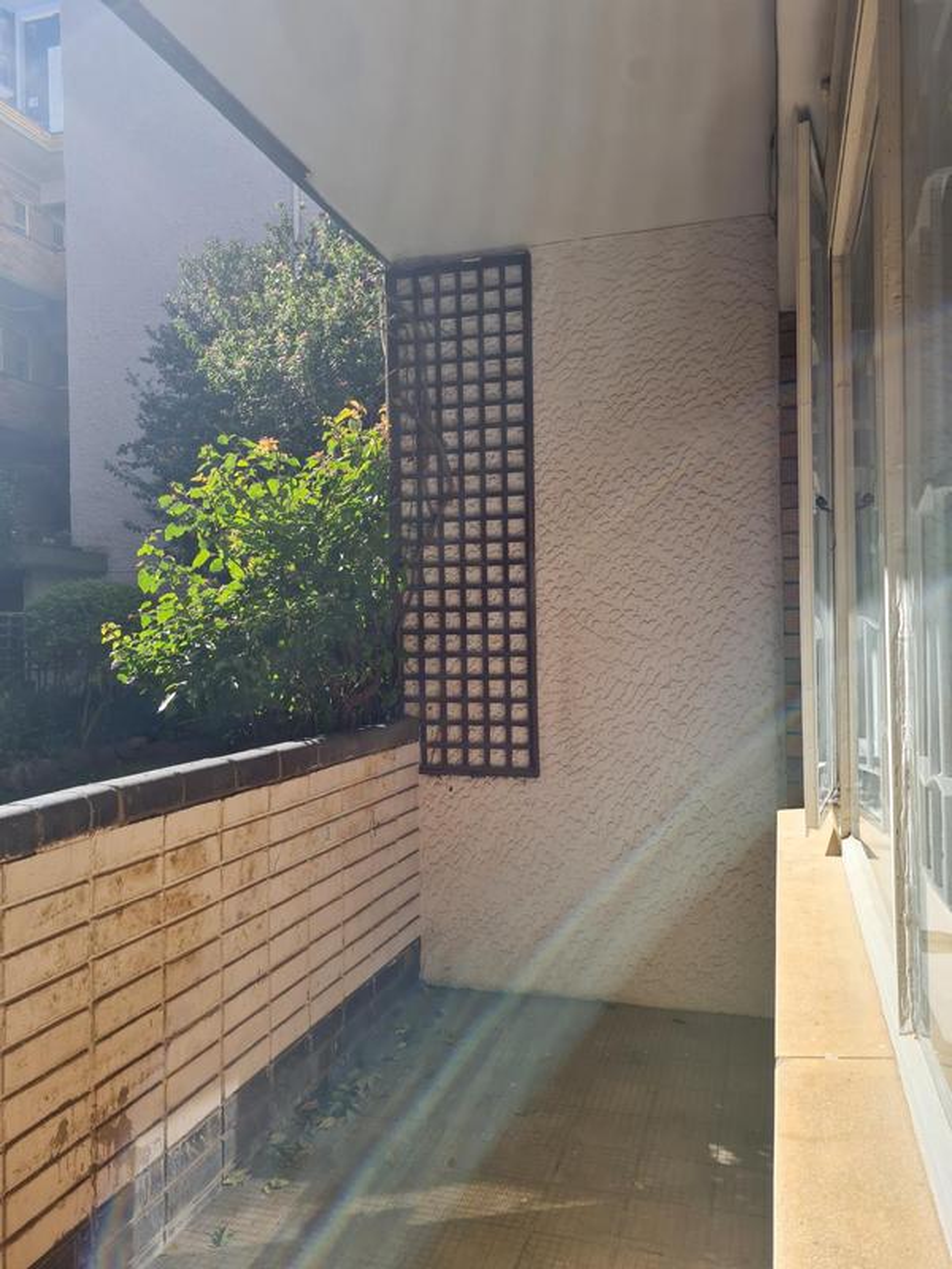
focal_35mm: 26
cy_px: 634
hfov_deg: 53.1
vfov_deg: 67.3
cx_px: 476
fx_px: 953
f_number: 1.8
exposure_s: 1/1244
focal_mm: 5.4
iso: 50
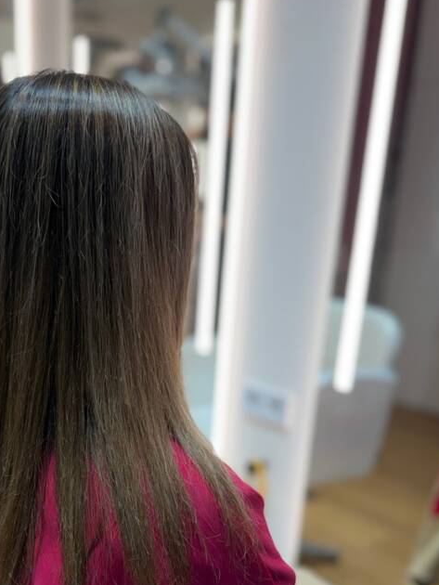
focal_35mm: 39
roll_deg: -1.8
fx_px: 659
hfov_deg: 36.0
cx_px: 110
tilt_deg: -19.5
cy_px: 420
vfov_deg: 46.6
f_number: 1.78
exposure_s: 1/258
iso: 80
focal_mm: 6.76
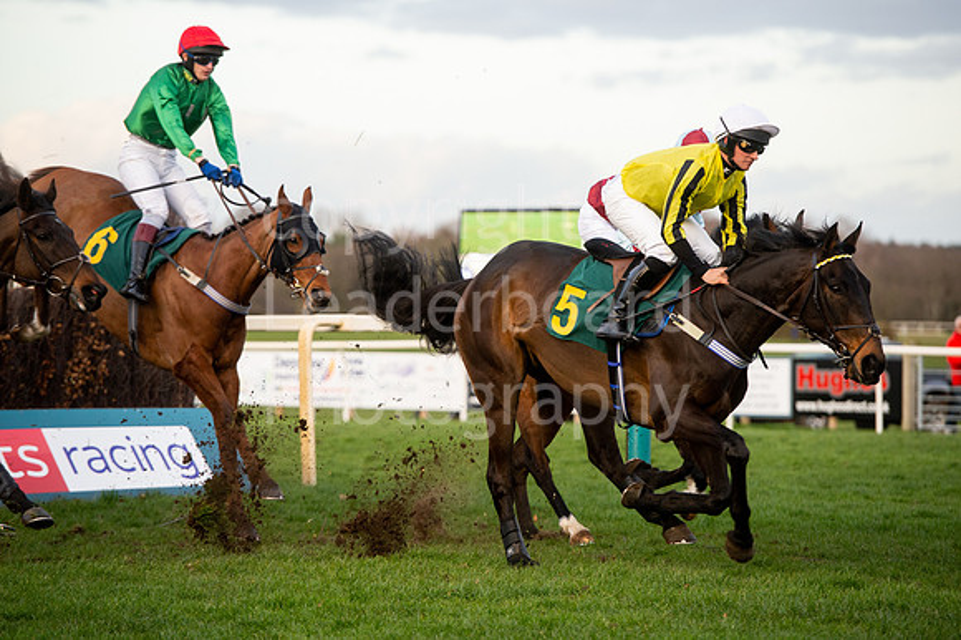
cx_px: 480
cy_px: 320
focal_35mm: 180
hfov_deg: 11.4
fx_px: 4802
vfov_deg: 7.6
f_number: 4
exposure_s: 1/1600
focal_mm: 180
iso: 2000
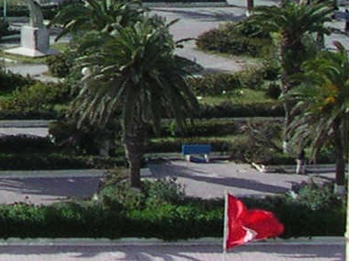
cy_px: -85
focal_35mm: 196
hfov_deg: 9.6
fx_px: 1975
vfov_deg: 7.5
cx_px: -256
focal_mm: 5.6
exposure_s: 1/525
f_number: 4.5
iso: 100
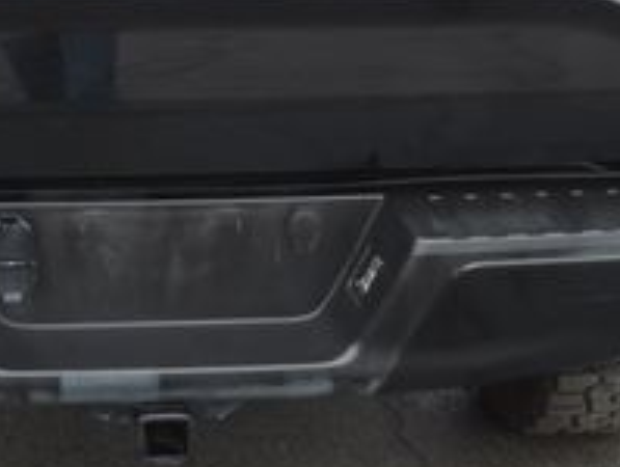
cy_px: 12
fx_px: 1382
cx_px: 184
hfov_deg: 25.1
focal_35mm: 77
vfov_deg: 18.7
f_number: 3
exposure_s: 1/100
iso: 80
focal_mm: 4.3
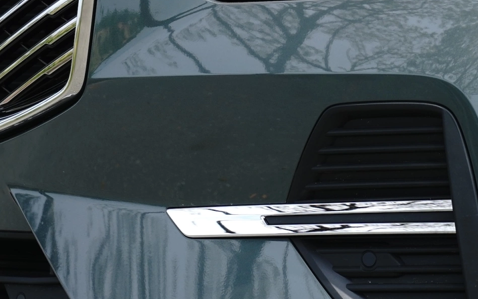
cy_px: -88
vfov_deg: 2.6
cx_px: 113
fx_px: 6513
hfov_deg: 4.2
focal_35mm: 500
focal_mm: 194
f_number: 4
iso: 250
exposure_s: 1/1000
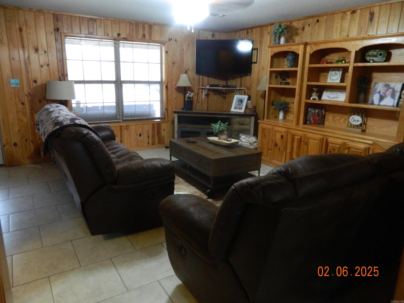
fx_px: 292
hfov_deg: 69.4
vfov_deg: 54.9
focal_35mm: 25
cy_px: 152
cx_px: 202
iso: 400
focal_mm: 4.5
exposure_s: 1/10
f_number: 3.1
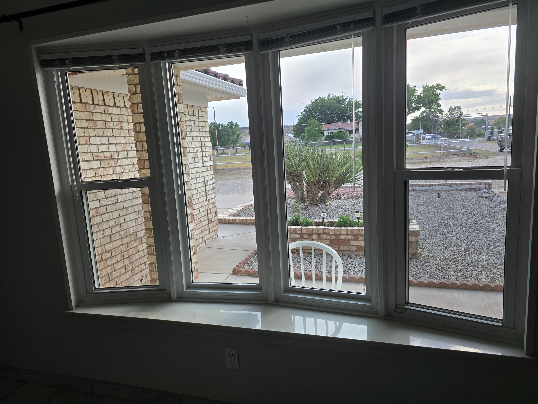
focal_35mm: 23
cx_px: 269
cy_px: 202
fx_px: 357
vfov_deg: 58.9
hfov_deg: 73.9
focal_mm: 6.3
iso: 12
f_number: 1.7
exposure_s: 1/251
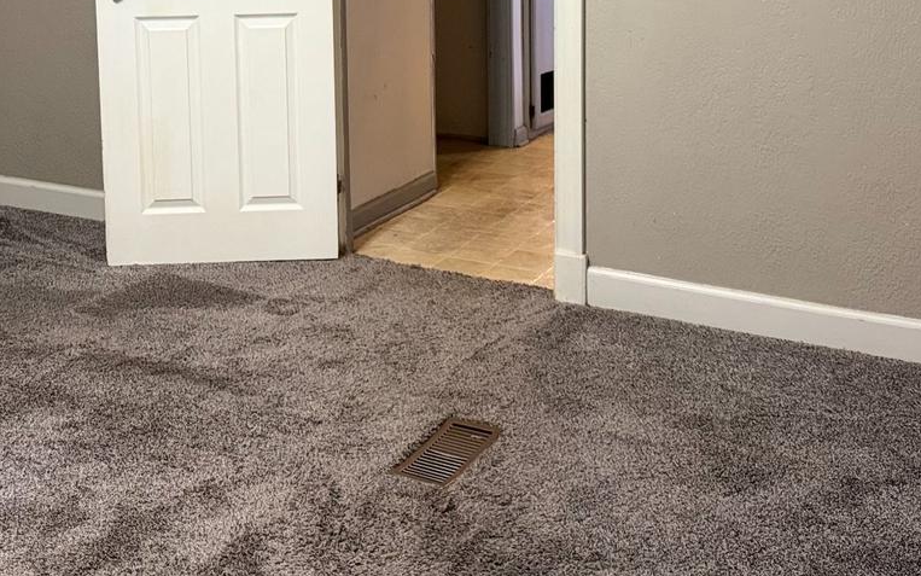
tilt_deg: -6.1
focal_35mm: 48
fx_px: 1205
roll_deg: +1.3
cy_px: -5
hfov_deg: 41.6
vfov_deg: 25.5
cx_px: 365
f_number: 1.78
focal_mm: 6.76
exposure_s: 1/60
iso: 640
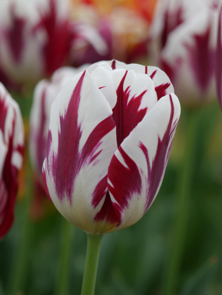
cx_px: 111
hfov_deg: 6.8
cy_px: 148
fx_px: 1863
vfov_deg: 9.1
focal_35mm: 218
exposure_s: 1/500
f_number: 5.6
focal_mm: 109
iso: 160
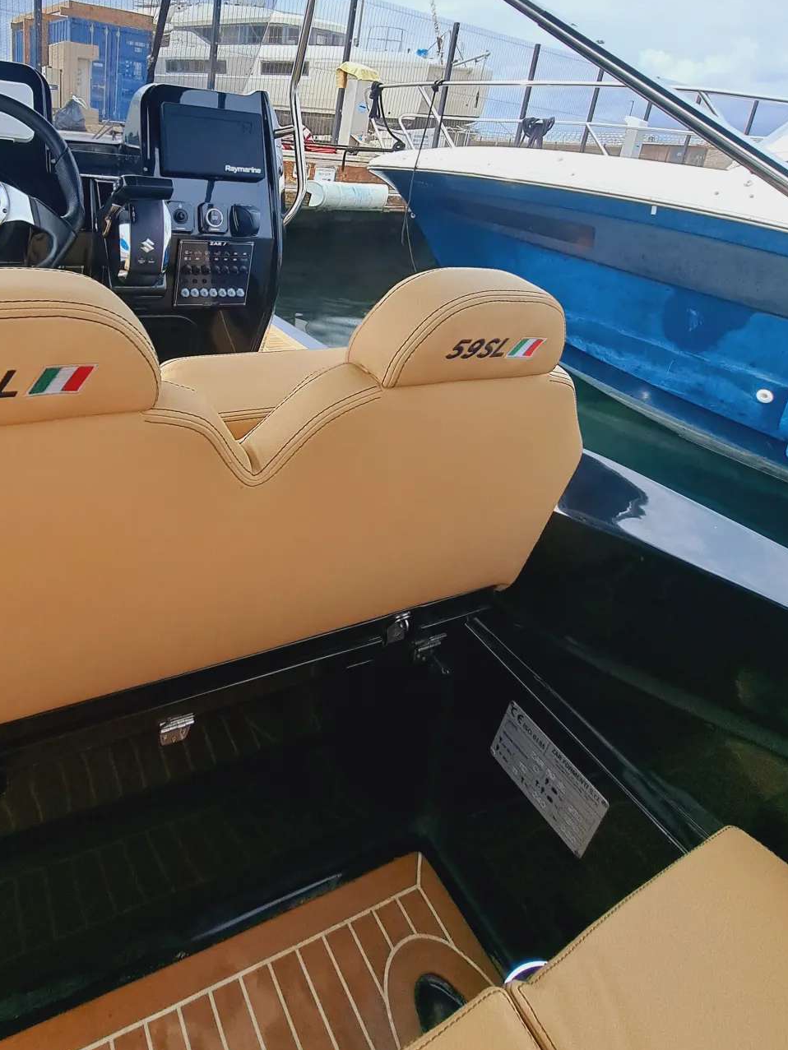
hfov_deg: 66.1
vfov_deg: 82.4
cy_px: 369
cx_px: 240
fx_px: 577
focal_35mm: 19
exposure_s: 1/912
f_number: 2.2
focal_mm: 1.74
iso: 50
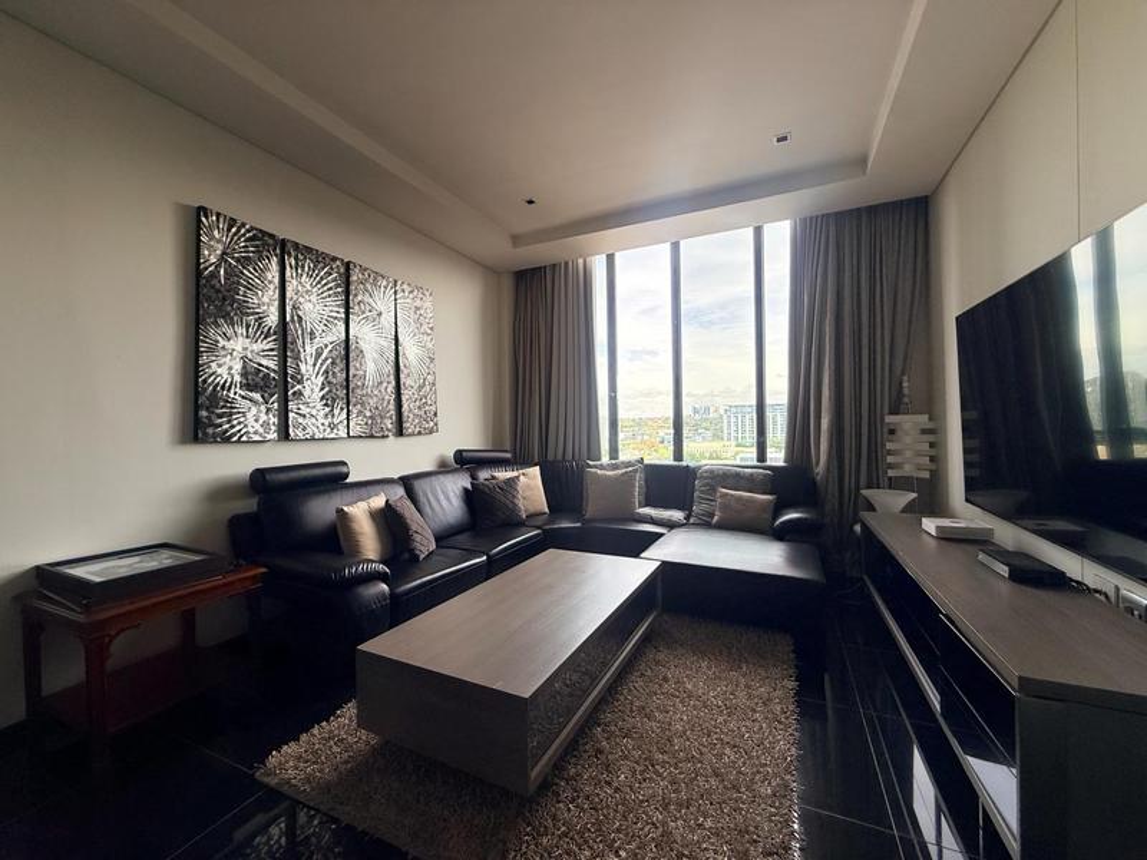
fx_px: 464
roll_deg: +0.7
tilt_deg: -0.3
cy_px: 430
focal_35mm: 14
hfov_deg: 102.1
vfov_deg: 85.7
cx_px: 574
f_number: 2.2
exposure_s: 1/328
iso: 64
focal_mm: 2.22
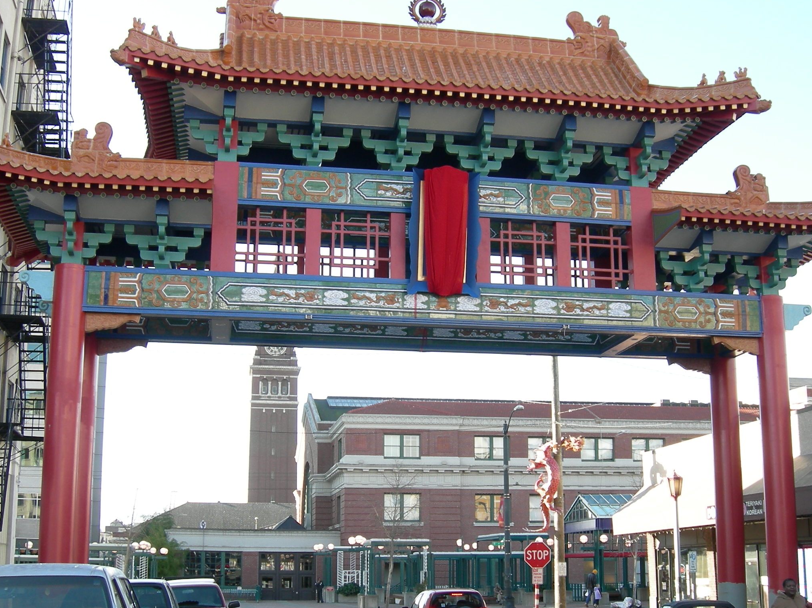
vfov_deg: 31.5
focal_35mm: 46
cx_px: 426
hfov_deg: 41.2
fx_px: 1079
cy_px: 339
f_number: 3.8
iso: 64
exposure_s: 1/97.5
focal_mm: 7.5
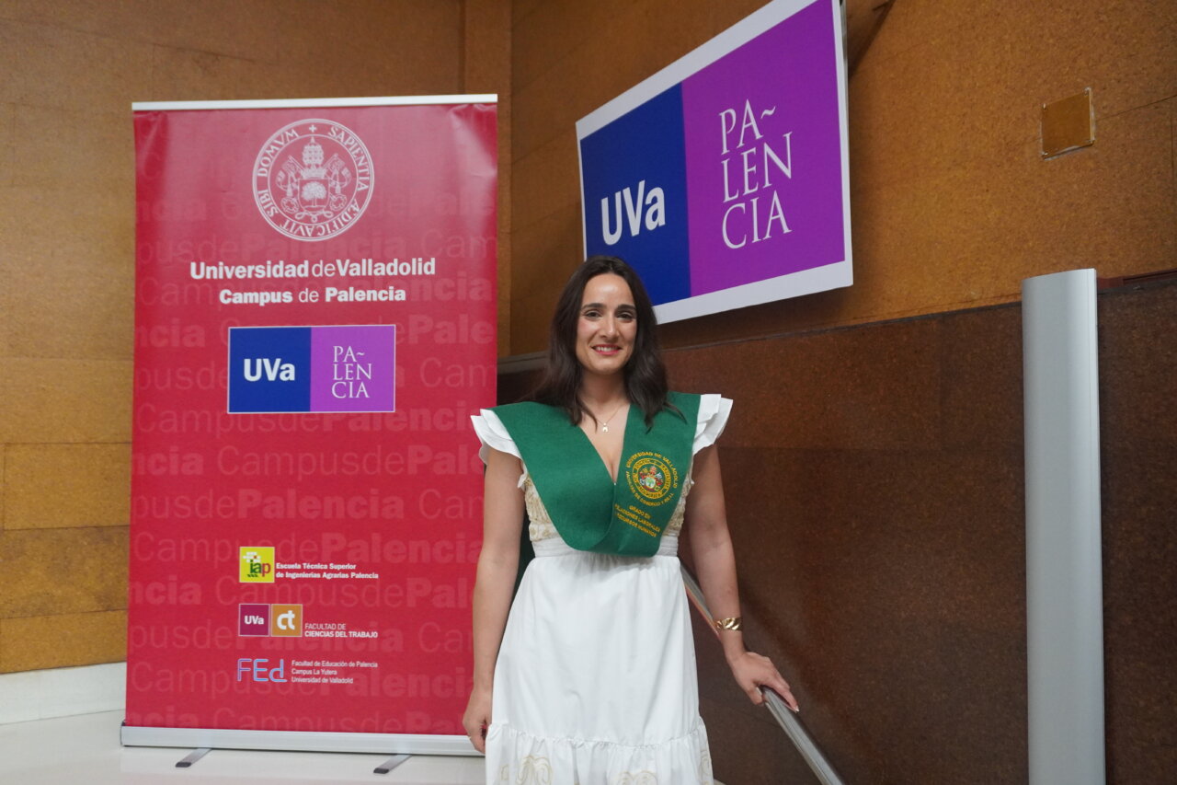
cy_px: 392
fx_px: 981
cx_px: 588
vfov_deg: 43.6
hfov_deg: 61.9
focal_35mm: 30
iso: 3200
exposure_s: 1/160
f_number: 4
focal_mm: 20
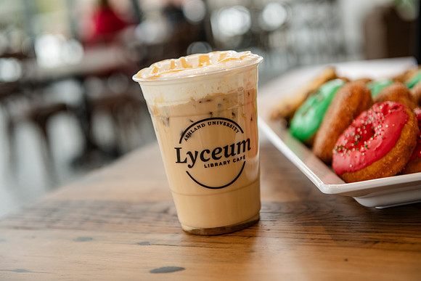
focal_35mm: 58
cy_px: 140
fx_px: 678
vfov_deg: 23.4
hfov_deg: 34.5
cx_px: 210
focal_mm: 58
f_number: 3.5
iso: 500
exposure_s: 1/200
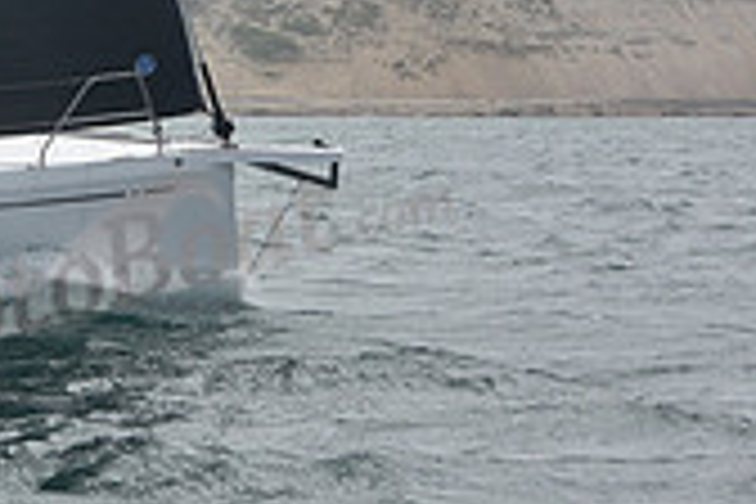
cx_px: -410
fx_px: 5061
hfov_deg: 8.3
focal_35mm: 241
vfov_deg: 5.7
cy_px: 97
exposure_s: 1/800
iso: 250
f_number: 10
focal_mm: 70
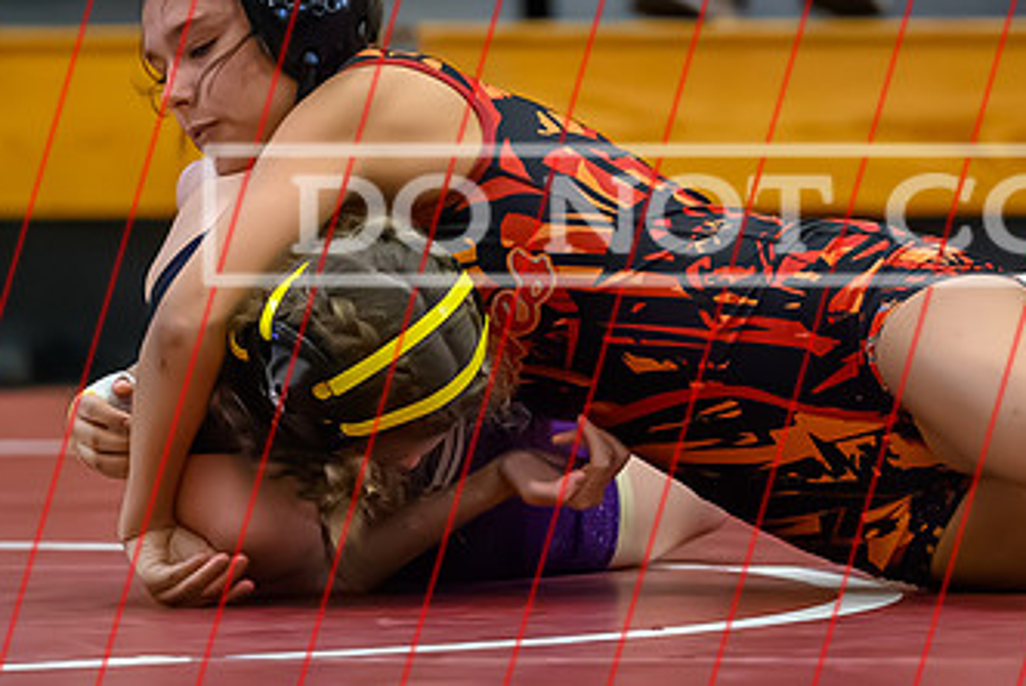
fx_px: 18598
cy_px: 324
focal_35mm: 652
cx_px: 476
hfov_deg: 3.2
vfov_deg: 2.1
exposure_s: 1/640
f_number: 2.8
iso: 10000
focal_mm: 200
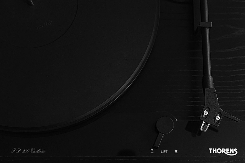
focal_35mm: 60
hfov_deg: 33.4
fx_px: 408
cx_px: 122
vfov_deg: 22.6
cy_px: 82
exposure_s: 1/5
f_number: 8
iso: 640
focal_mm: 60
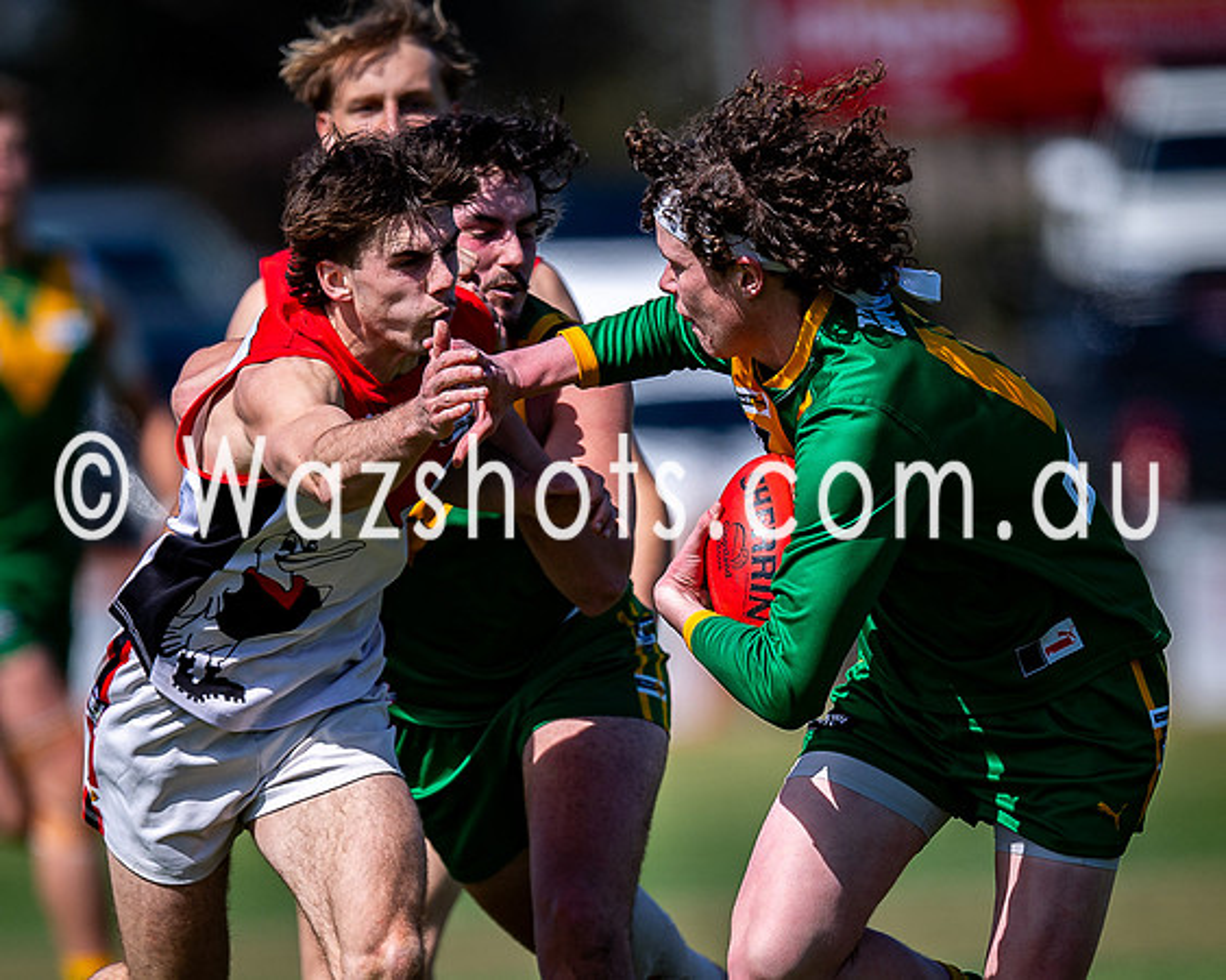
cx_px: 683
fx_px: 32802
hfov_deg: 2.1
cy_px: 736
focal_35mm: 904
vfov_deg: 1.7
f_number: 4
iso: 110
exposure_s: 1/2000
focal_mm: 500
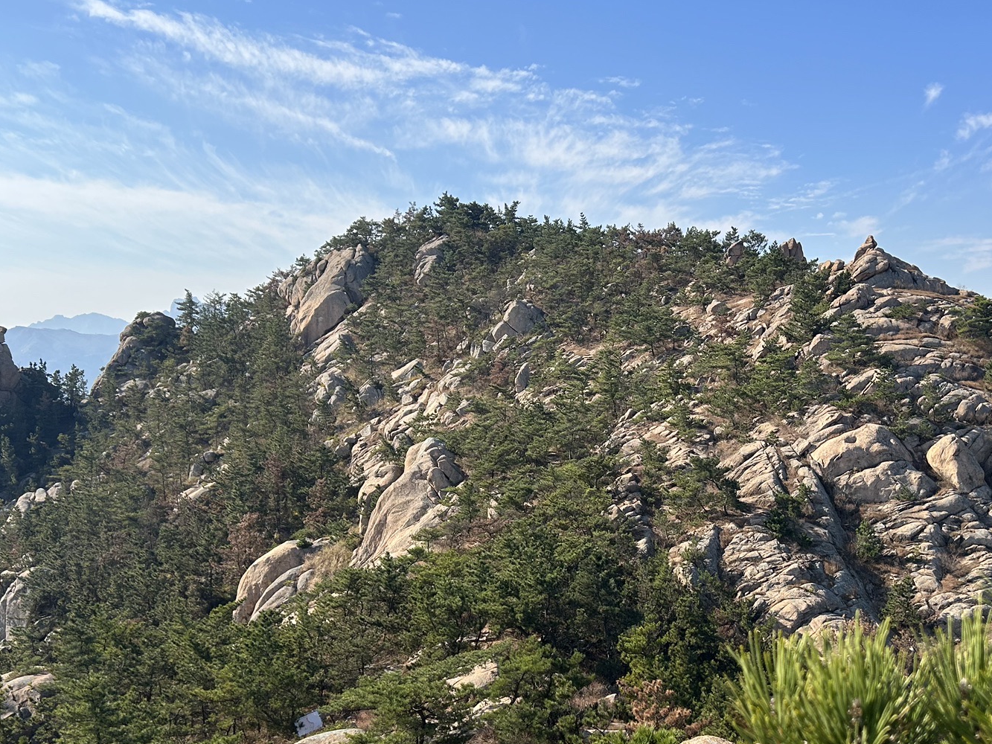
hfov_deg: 47.4
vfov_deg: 36.4
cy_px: 510
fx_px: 1118
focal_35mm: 39
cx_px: 622
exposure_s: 1/3356
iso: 50
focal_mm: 5.7
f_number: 1.5
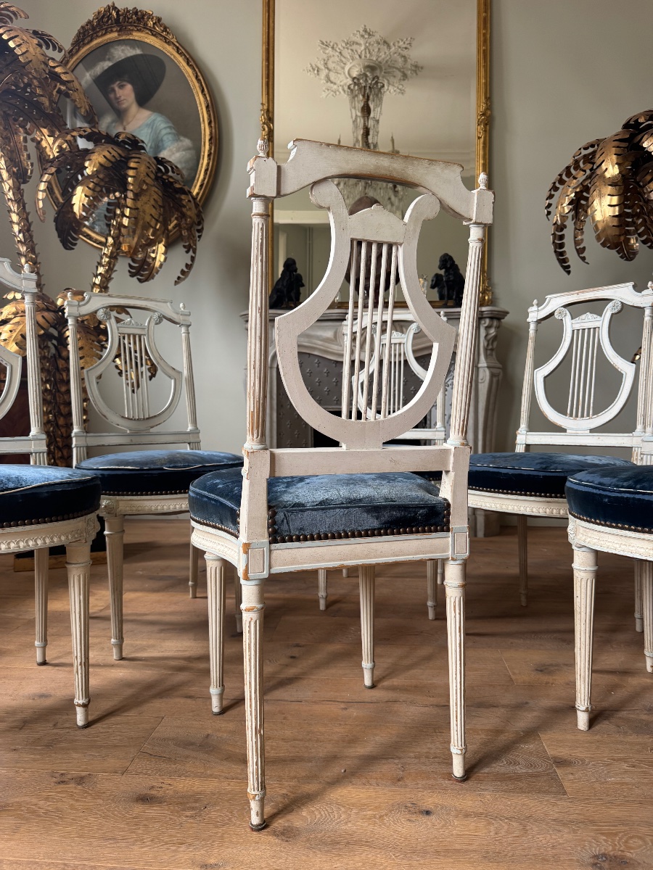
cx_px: 326
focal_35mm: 24
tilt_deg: -3.1
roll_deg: -1.1
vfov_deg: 71.6
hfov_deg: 56.8
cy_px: 435
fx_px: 604
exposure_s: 1/121
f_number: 1.78
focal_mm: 6.76
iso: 125
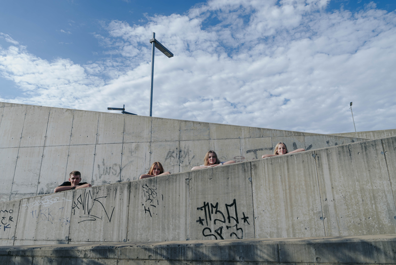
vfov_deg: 53.2
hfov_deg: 73.7
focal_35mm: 24
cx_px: 198
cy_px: 132
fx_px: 264
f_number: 3.5
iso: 100
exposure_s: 1/500
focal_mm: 24
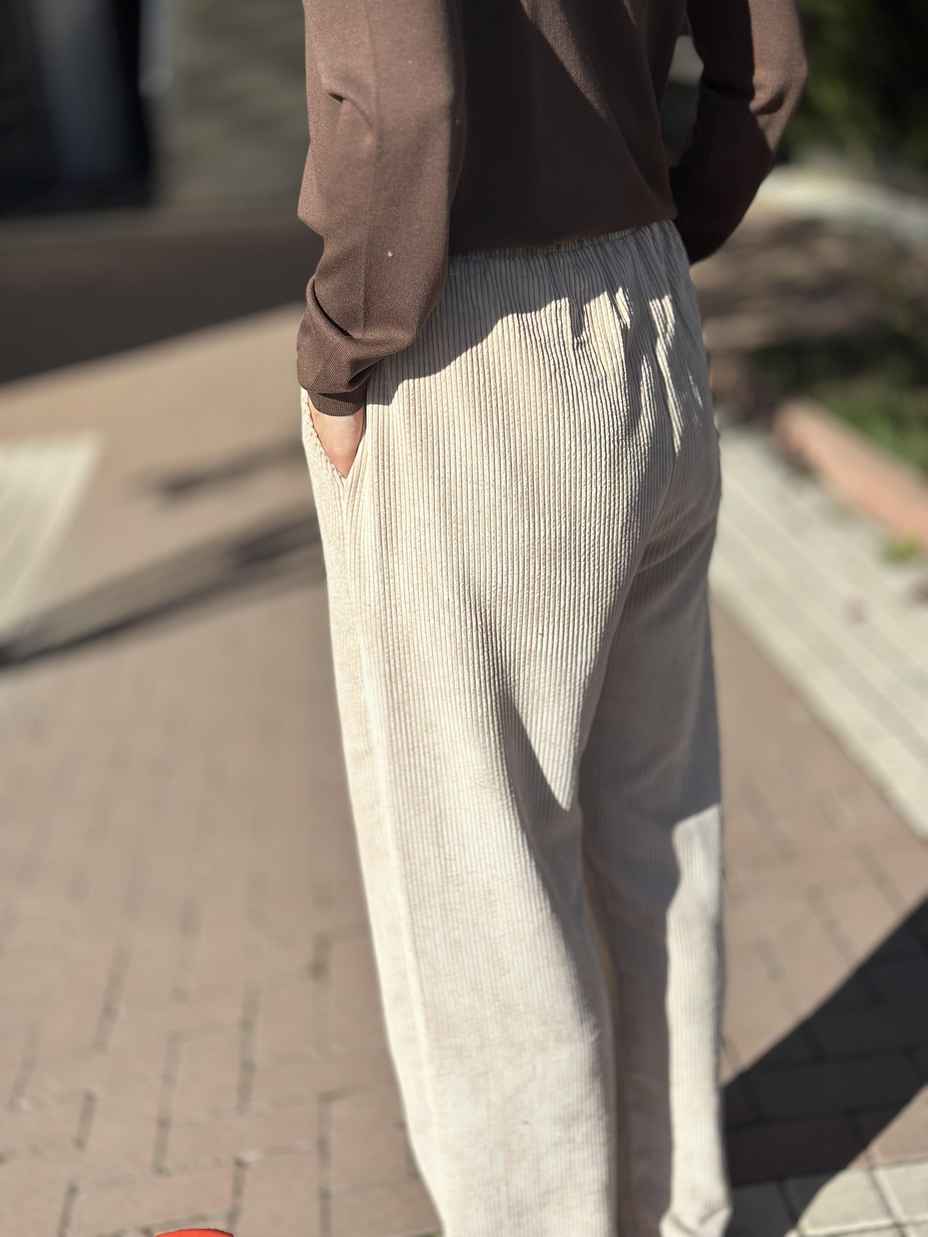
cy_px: 618
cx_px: 464
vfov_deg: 39.7
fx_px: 1716
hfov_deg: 30.3
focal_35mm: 48
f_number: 1.78
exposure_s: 1/10870
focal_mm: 6.86
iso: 100
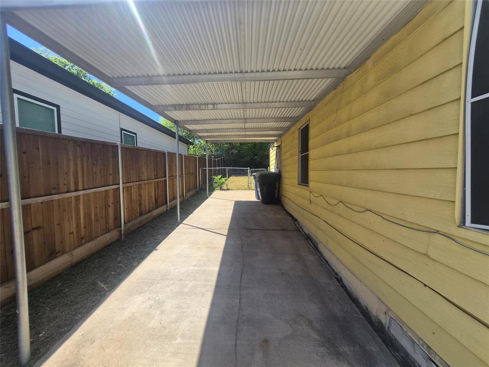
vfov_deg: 89.9
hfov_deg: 106.2
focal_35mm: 13
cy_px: 184
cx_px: 244
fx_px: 184
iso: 25
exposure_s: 1/760
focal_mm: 1.7
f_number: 2.2
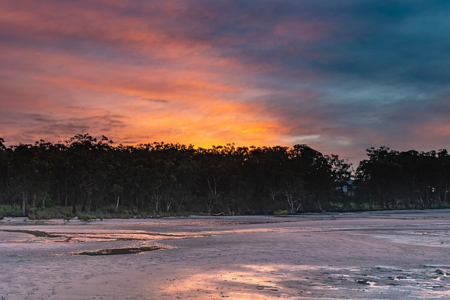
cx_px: 225
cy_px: 150
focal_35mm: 38
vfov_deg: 35.5
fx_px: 469
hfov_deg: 51.3
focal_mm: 25
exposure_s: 1/2
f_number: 7.1
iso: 200
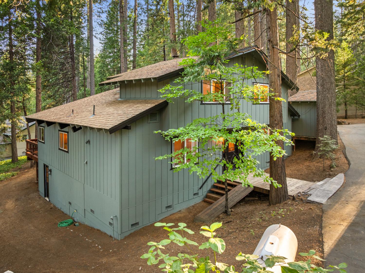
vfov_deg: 56.8
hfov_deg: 71.6
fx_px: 253
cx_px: 182
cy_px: 136
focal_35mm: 24
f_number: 2.8
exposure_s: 1/15
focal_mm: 12.29
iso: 160
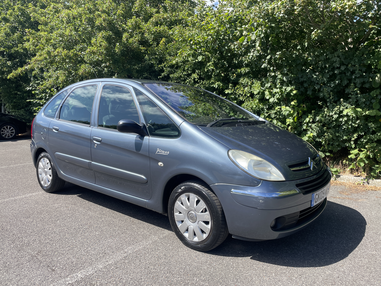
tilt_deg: -5.7
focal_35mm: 26
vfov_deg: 53.1
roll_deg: -0.5
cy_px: 143
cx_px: 190
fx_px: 286
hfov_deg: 67.3
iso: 32
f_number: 1.6
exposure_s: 1/1416
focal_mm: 4.2
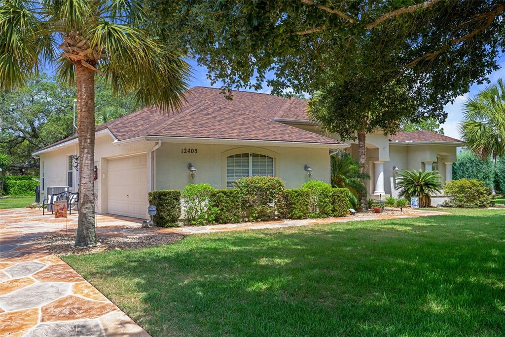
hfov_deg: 54.4
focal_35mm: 35
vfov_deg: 37.8
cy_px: 168
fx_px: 491
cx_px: 252
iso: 320
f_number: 9
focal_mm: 35
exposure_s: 1/250
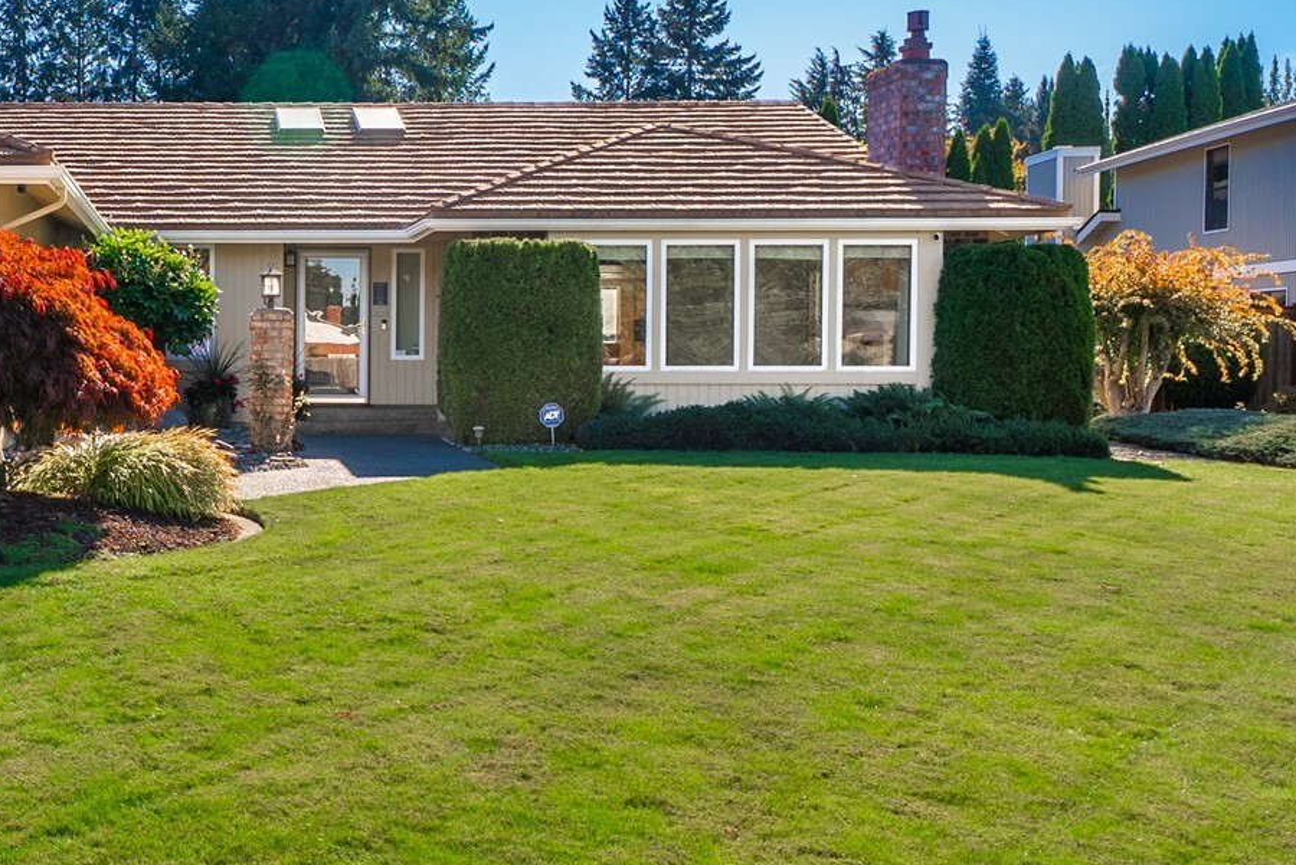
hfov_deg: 52.1
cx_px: 142
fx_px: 1153
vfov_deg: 41.1
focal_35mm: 32
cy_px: 390
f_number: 7.1
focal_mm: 17
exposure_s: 1/100
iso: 80
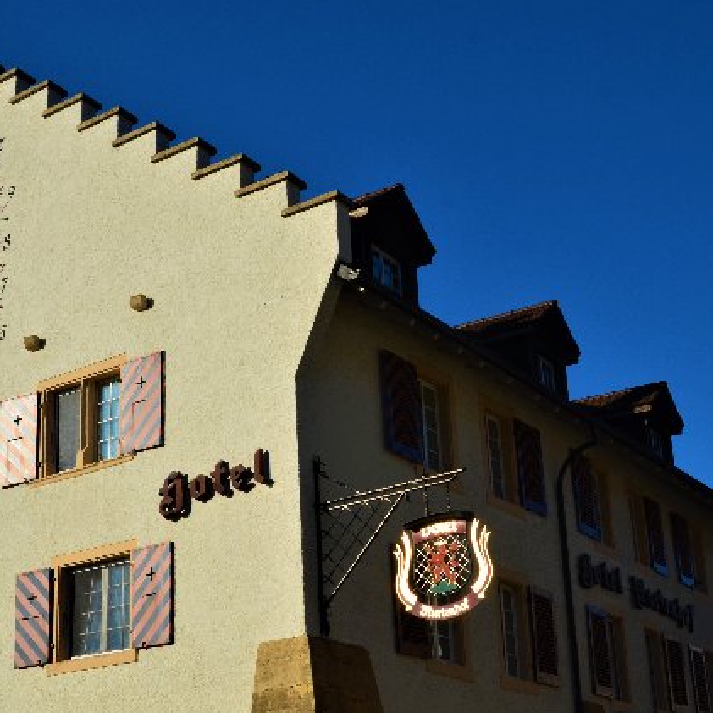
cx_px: 315
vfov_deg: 29.5
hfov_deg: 29.5
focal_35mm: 58
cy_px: 437
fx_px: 1352
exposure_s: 1/320
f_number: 11
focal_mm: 24
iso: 320
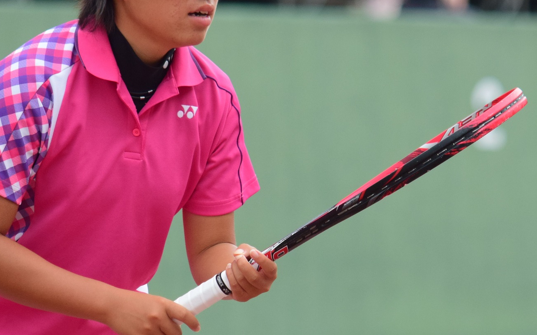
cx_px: 149
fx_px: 6334
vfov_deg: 3.0
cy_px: 123
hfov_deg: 4.9
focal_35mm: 433
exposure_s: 1/1250
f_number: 5
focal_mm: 185
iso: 800
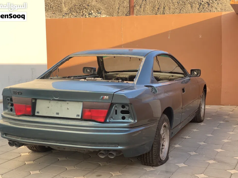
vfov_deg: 25.7
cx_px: 114
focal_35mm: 57
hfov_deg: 33.8
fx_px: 392
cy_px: 94
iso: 20
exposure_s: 1/128
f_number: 2
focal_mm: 6
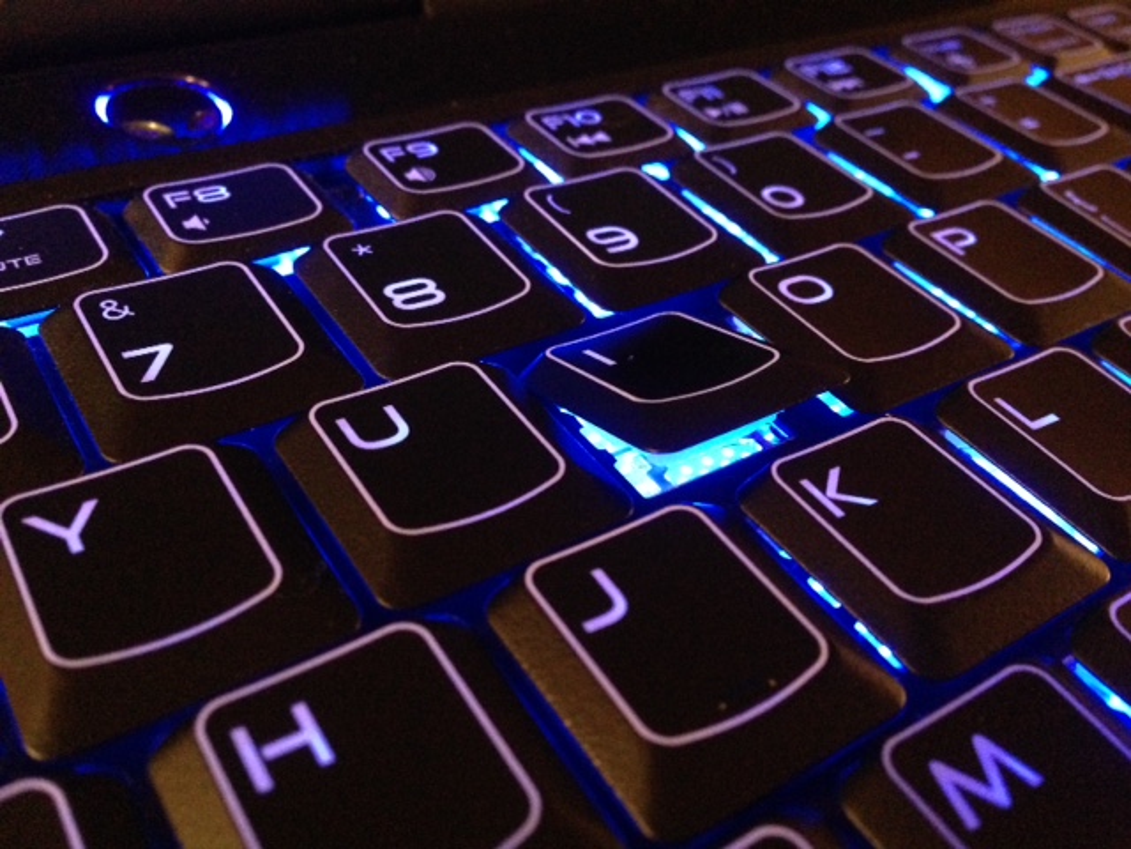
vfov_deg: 42.9
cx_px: 566
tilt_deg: -41.6
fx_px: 1078
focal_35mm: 33
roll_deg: -7.0
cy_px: 424
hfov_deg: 55.4
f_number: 2.4
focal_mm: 4.12
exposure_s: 1/15
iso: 800
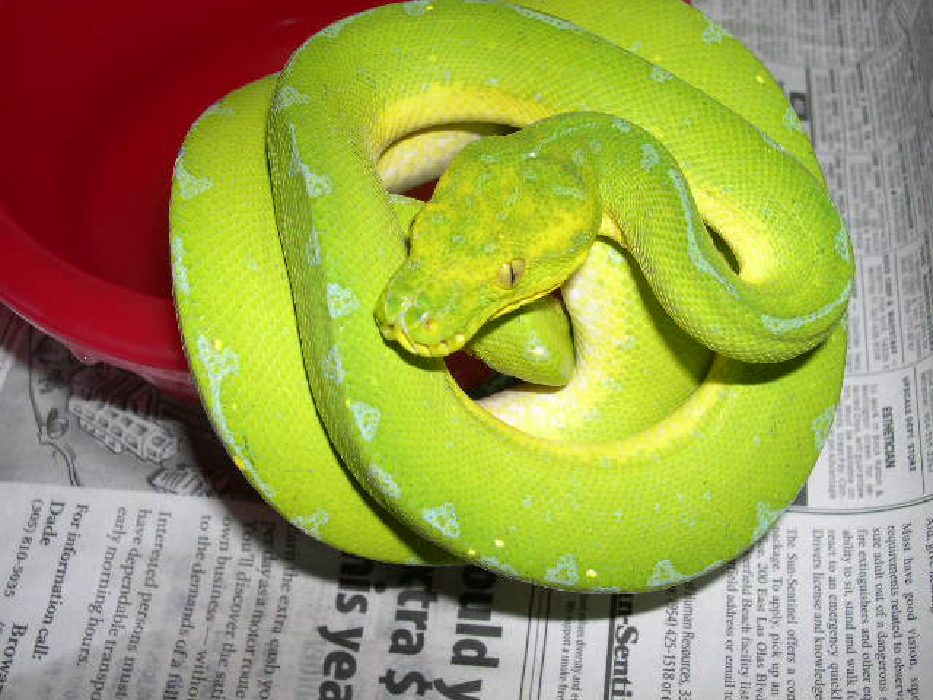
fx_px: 1132
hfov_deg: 44.8
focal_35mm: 42
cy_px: 350
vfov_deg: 34.3
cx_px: 466
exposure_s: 1/60
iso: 100
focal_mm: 9
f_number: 8
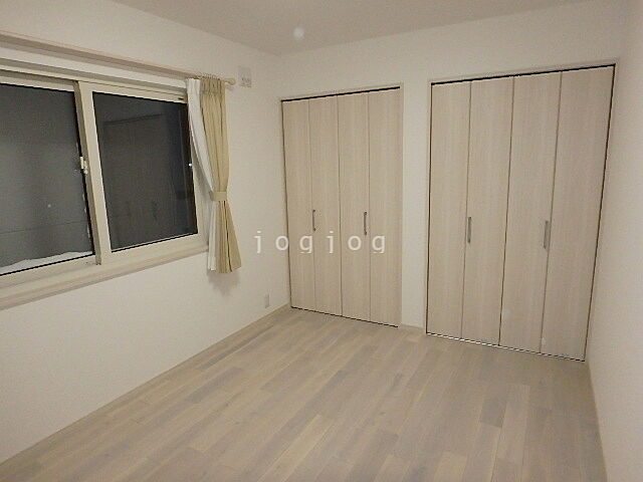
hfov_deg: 79.0
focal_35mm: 21
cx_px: 322
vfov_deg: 63.4
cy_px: 241
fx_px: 390
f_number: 3.5
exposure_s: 1/200
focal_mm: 3.7
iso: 800
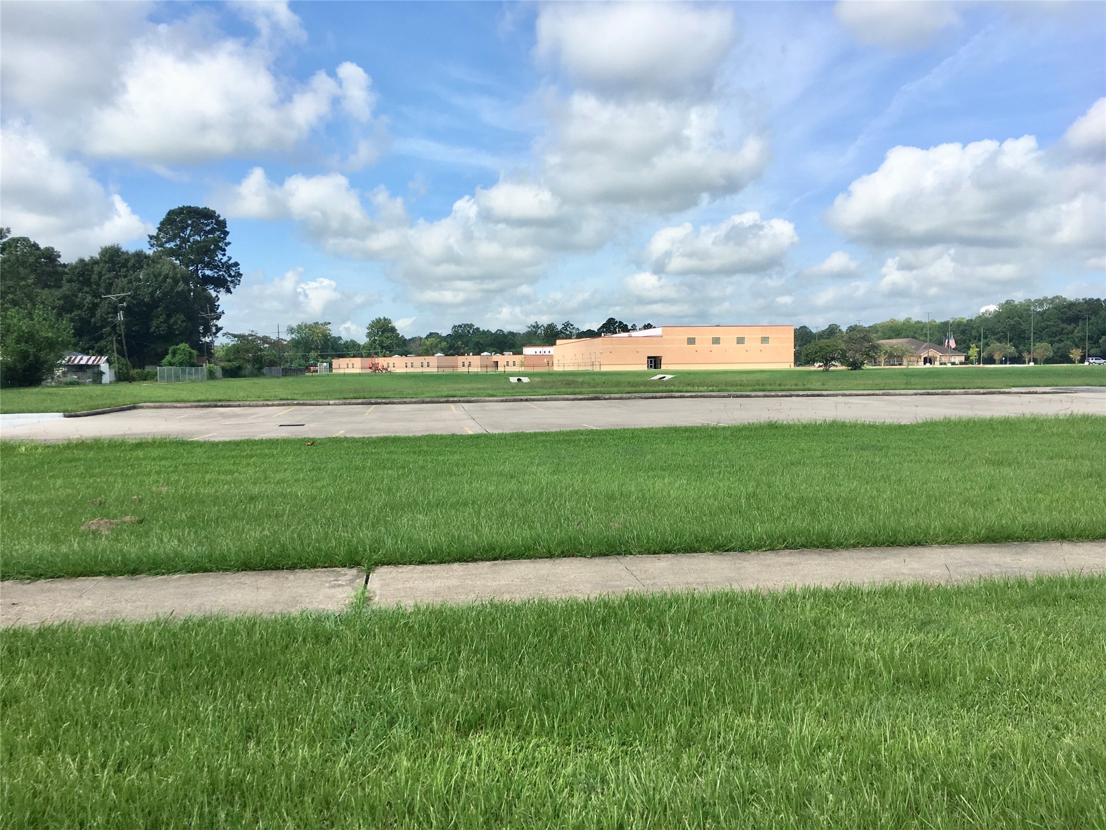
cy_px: 415
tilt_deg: -1.6
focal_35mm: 29
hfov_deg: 61.7
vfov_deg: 48.2
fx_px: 927
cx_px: 553
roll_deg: +1.6
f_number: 2.2
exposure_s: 1/1304
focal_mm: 4.15
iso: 25
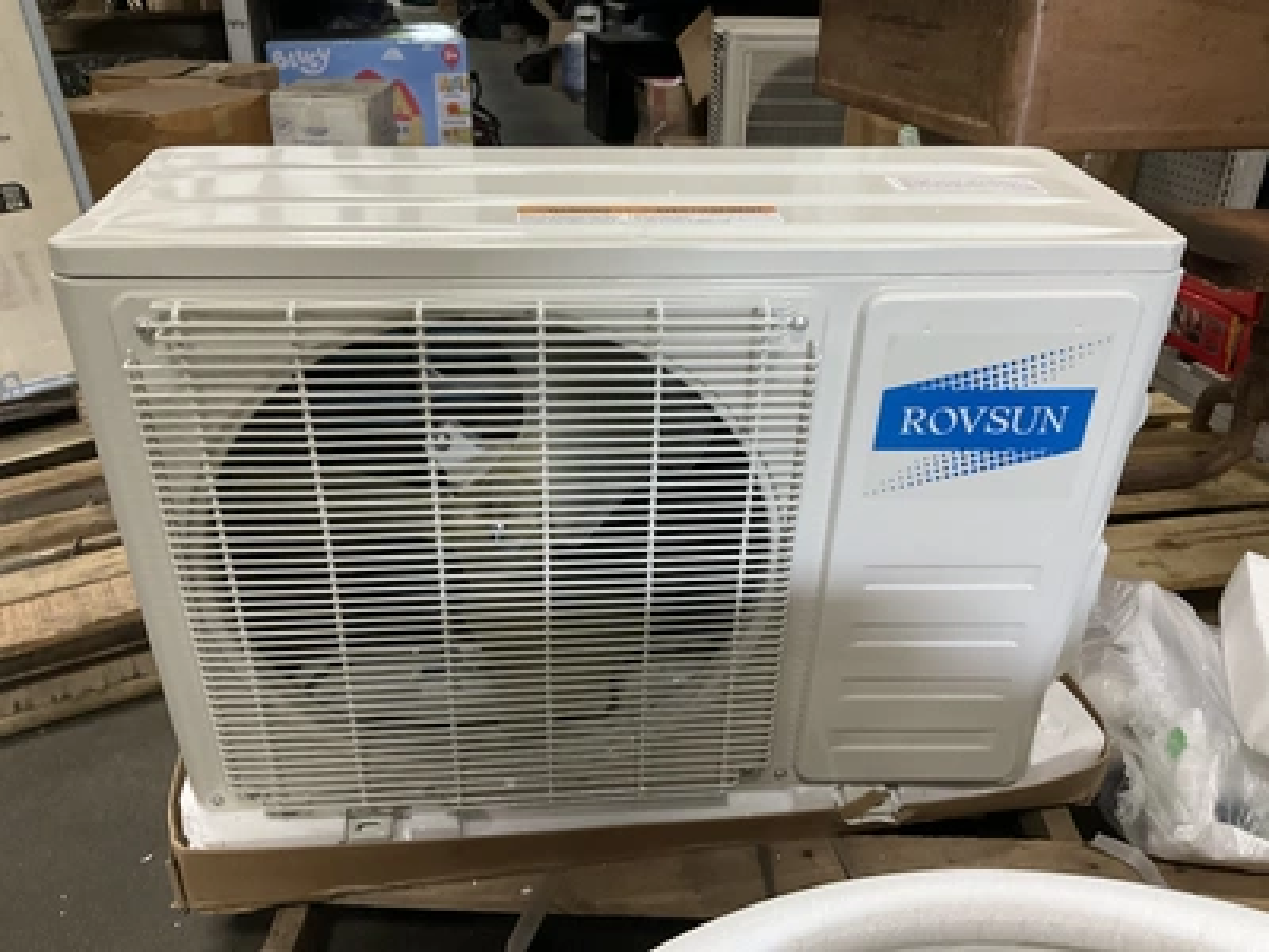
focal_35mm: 29
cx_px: 634
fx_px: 1063
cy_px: 476
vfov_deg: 48.2
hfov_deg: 61.7
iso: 160
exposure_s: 1/60
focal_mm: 3
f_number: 1.8
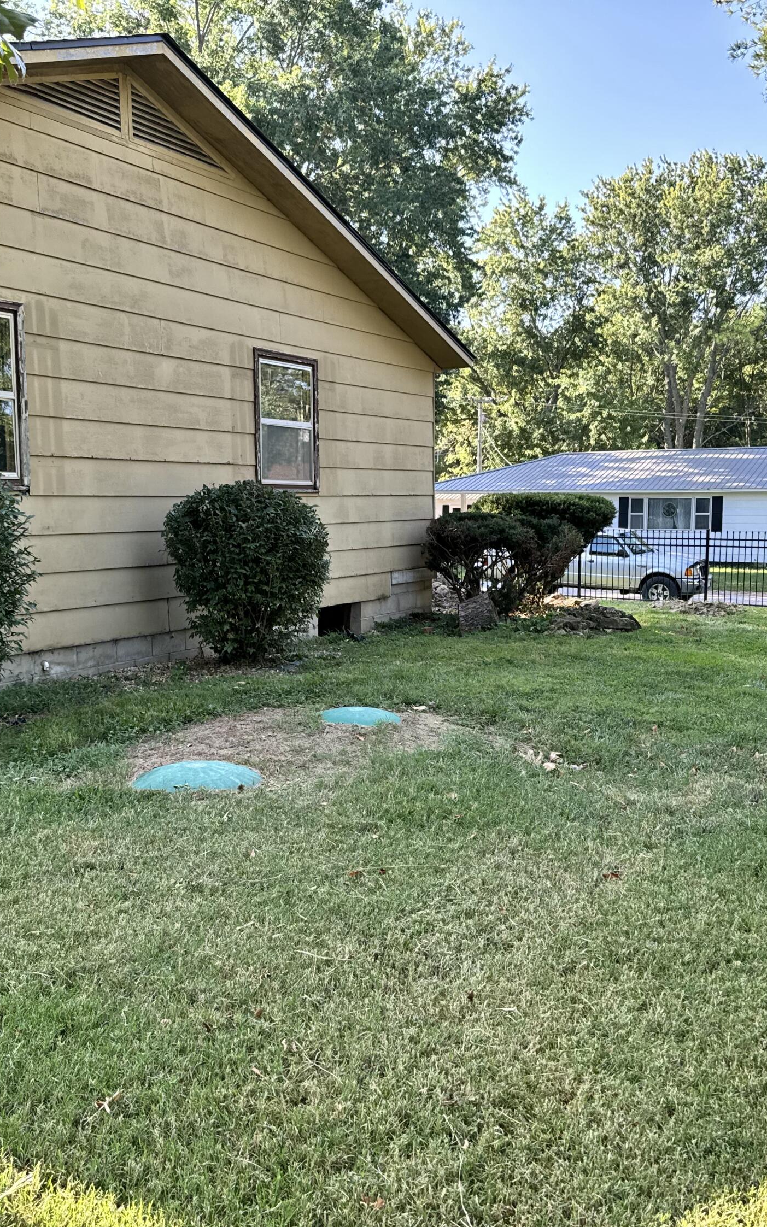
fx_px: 1137
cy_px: 614
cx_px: 392
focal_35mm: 34
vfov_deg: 56.7
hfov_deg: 37.3
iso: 80
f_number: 1.78
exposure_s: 1/309
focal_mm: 6.76
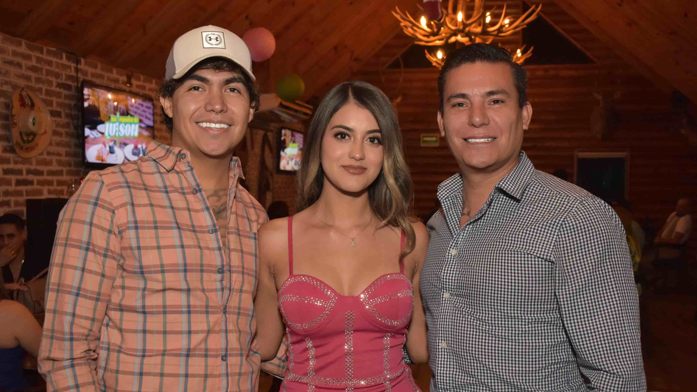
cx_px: 350
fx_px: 730
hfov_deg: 51.0
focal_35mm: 40
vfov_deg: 30.0
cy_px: 228
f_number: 5
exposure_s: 1/50
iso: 1600
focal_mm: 25
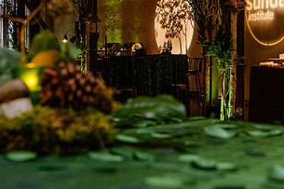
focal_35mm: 78
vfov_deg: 17.4
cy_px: 45
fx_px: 615
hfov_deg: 26.0
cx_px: 152
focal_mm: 38
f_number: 5.6
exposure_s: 1/500
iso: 4000
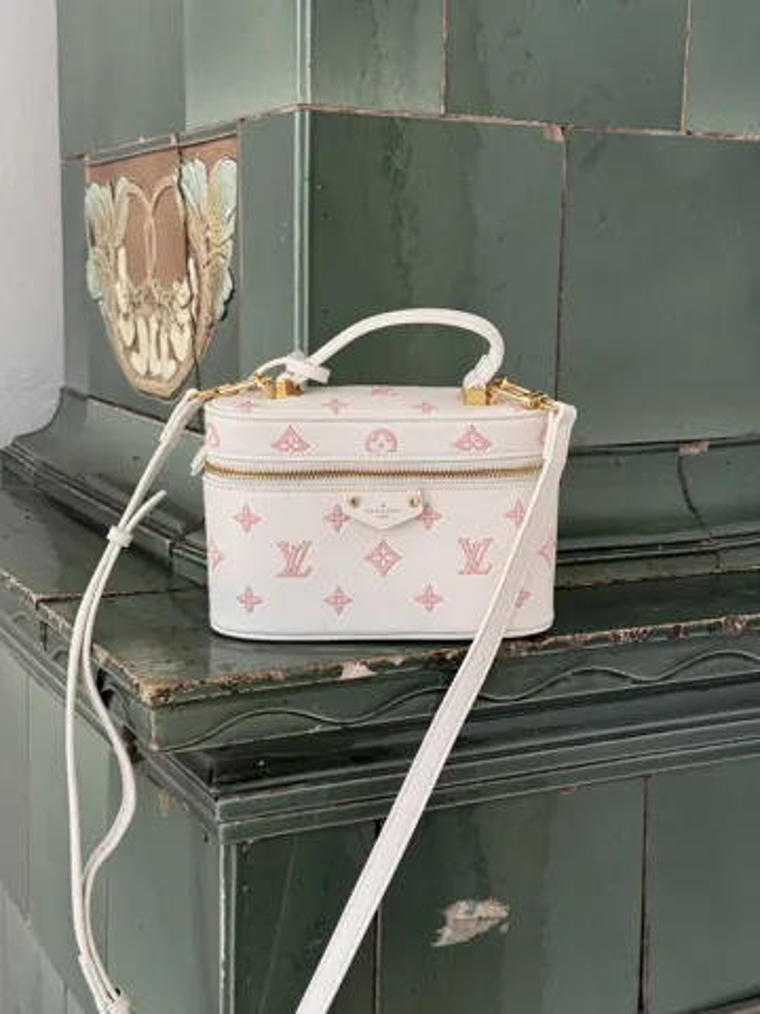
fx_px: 1405
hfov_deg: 30.3
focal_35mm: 48
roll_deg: -0.7
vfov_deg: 39.7
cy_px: 507
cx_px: 380
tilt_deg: -8.9
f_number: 1.78
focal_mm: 6.76
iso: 50
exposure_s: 1/121
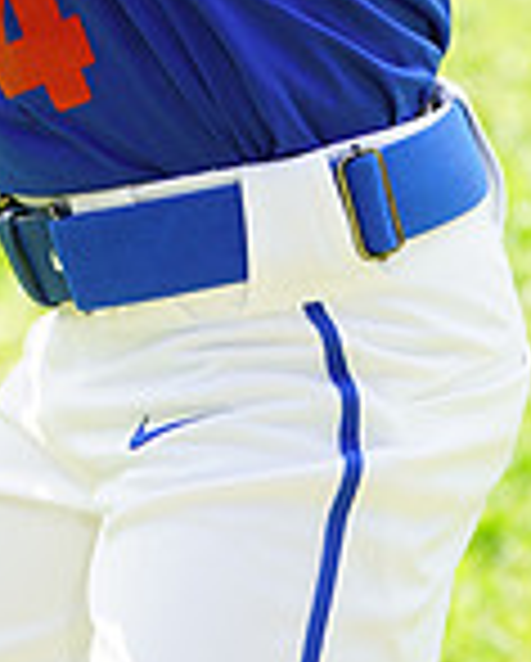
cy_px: -396
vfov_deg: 2.9
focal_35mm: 655
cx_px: -122
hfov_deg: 2.4
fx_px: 12841
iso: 200
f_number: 6.3
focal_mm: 177
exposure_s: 1/200
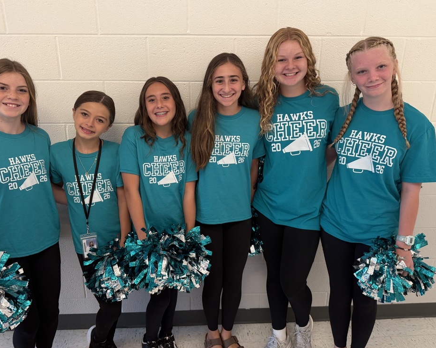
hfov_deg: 66.0
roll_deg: -0.4
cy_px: 173
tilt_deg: -17.9
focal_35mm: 26
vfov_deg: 54.9
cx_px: 202
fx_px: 335
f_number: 1.78
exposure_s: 1/60
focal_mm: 6.76
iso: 200
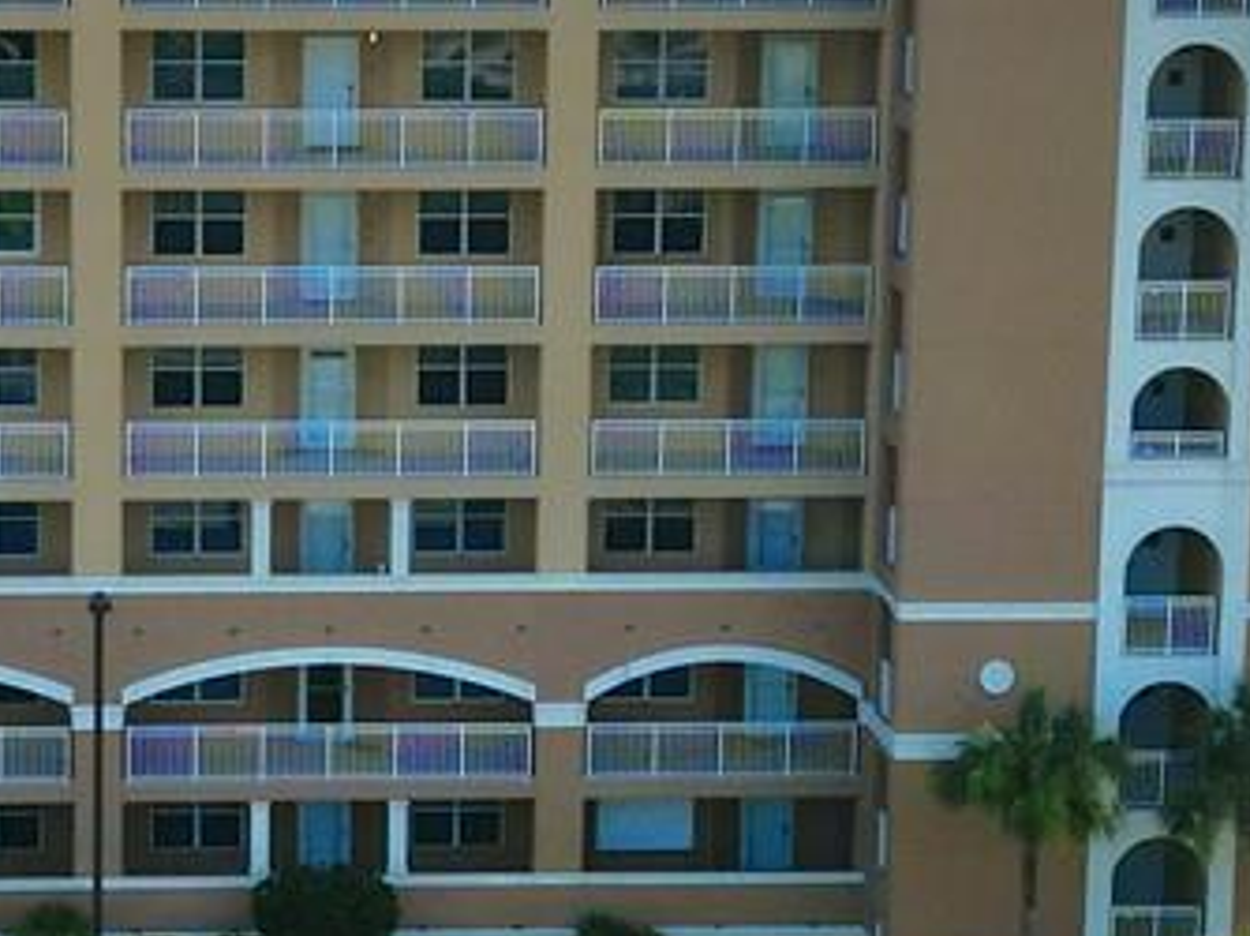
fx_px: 4150
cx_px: 266
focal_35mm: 115
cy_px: 475
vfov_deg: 12.9
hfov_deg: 17.0
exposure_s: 1/8000
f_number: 1.7
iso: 110
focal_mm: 6.72
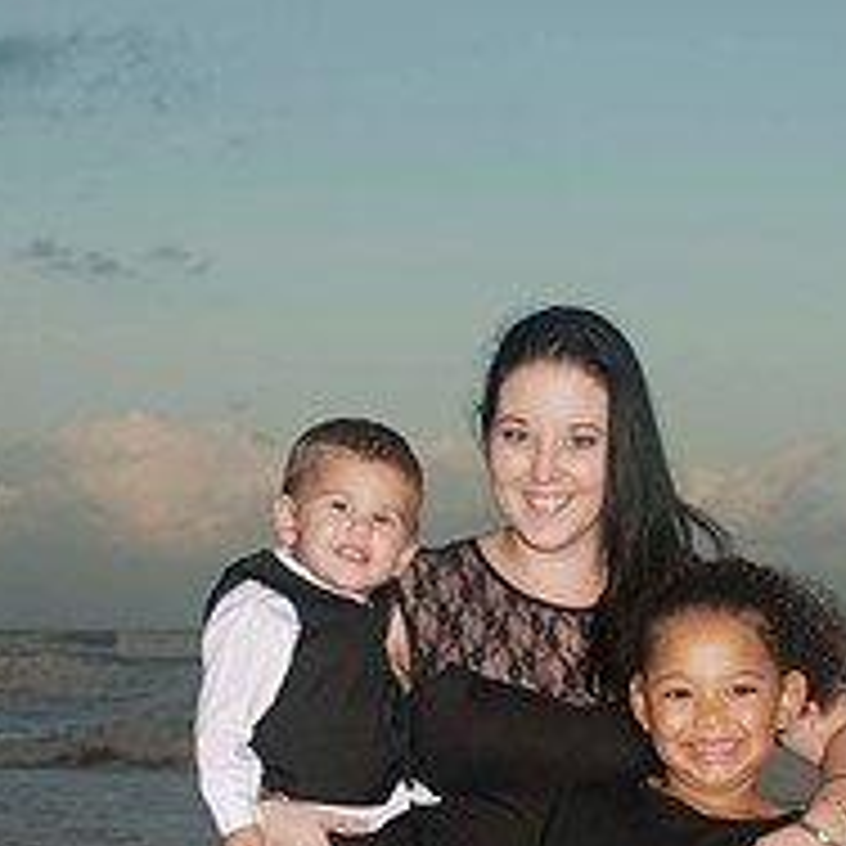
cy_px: 936
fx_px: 3373
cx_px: 569
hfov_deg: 14.3
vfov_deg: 14.0
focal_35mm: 122
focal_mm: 40
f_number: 6.3
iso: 100
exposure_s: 1/125
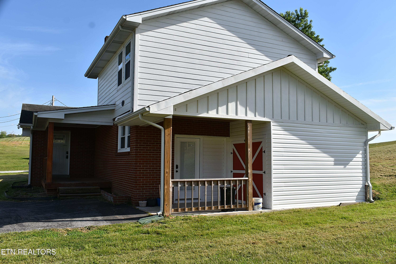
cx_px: 198
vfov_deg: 41.7
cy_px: 132
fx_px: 346
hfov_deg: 59.5
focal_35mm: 32
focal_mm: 21
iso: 100
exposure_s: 1/250
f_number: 8
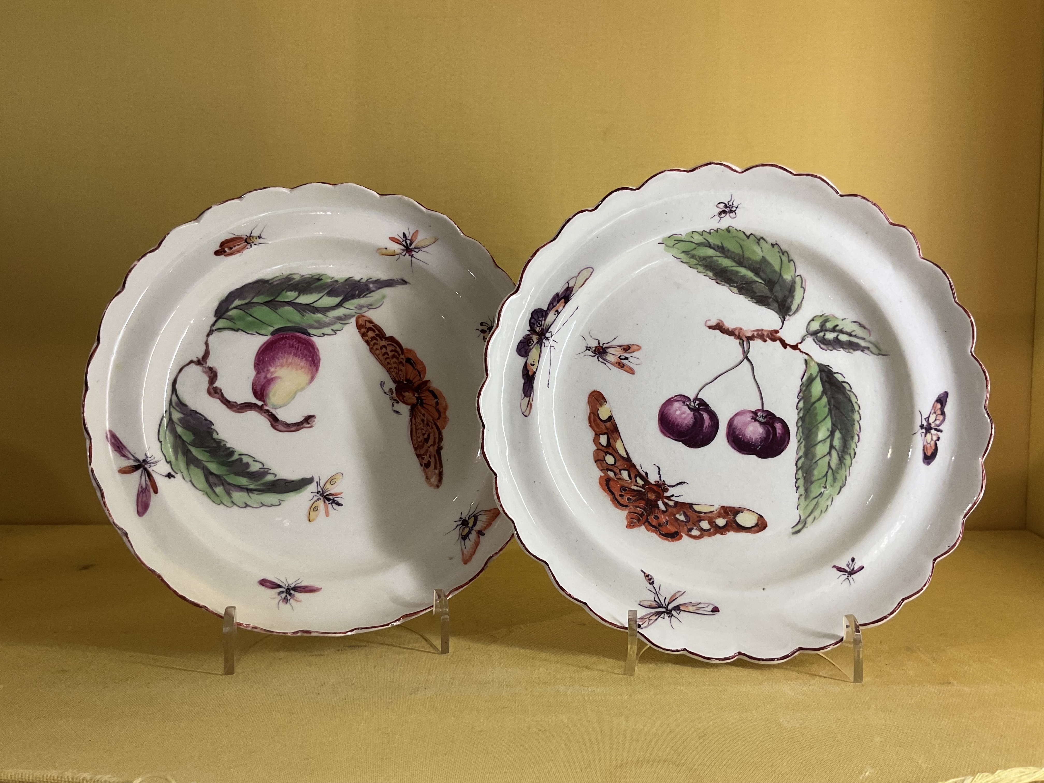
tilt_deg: -5.7
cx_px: 522
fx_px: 875
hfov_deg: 61.7
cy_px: 392
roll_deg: -0.4
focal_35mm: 29
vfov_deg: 48.2
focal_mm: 3
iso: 50
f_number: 1.8
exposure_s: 1/100
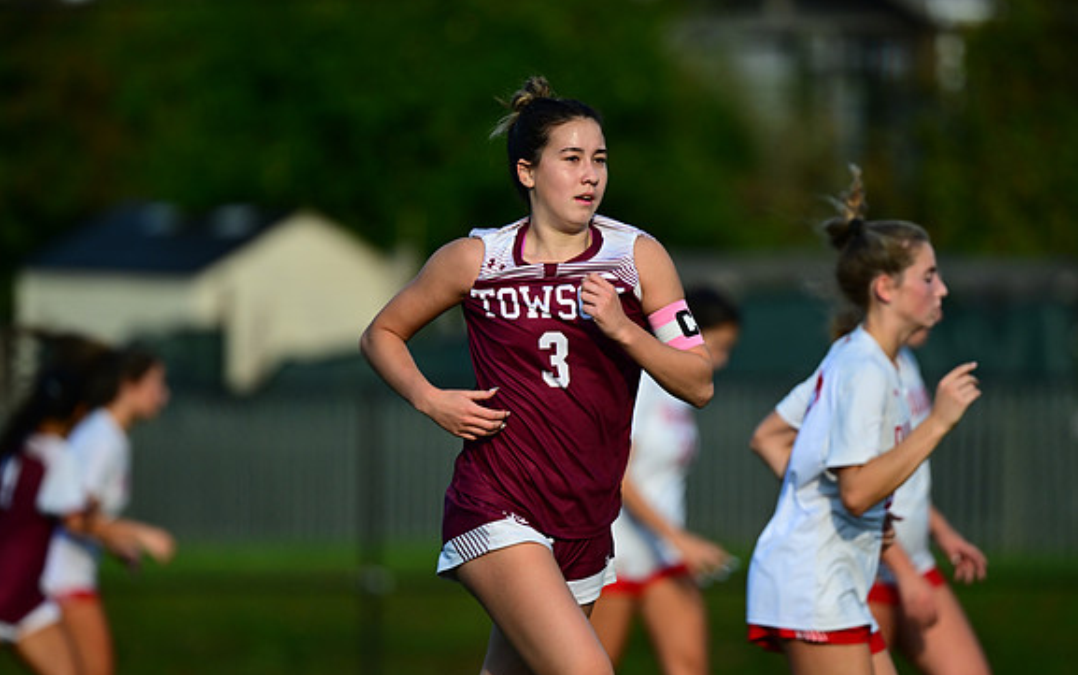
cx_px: 538
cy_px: 328
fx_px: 15046
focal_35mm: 512
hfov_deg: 4.1
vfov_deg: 2.6
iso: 720
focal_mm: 500
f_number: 5.6
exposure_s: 1/2000
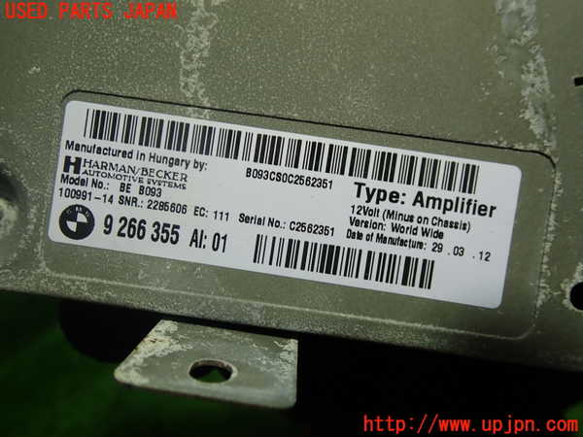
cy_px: 218
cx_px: 292
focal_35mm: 30
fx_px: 505
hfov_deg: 60.0
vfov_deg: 46.8
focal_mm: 5.4
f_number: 2.3
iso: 125
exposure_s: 1/60
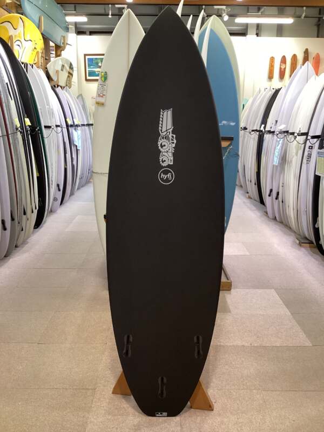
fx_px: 387
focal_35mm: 31
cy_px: 216
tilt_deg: -14.3
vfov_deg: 58.4
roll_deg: -0.3
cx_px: 162
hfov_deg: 45.4
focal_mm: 3.3
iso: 125
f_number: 2.4
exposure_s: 1/50
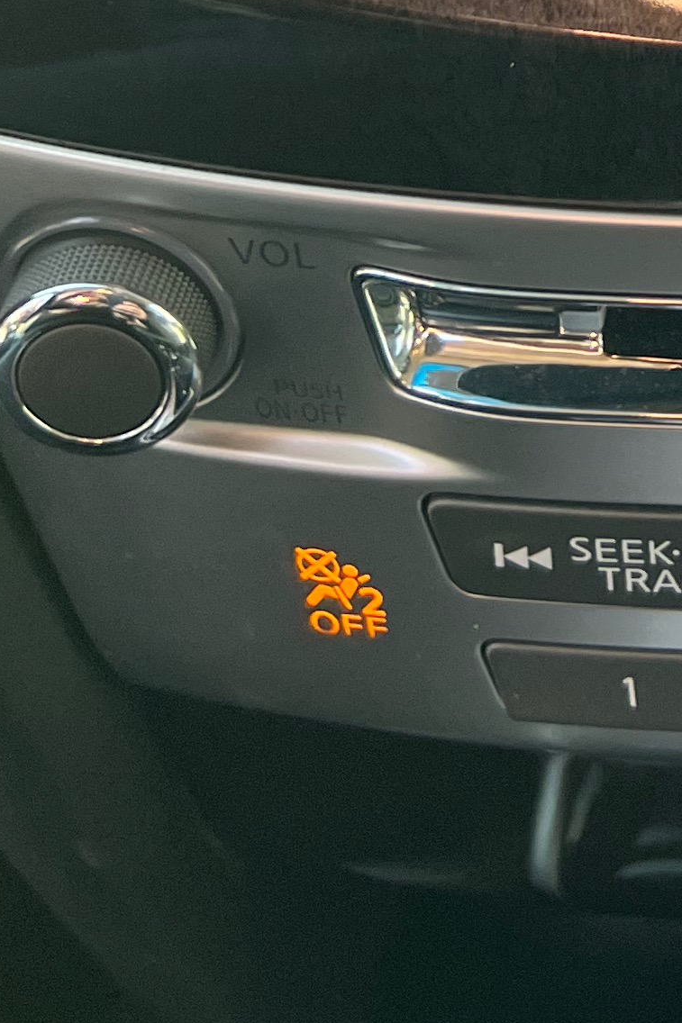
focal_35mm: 96
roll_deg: +0.0
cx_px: 1122
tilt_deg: -24.3
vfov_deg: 18.8
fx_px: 2729
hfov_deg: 13.2
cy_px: -493
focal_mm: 5.7
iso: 40
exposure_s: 1/121
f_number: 1.5
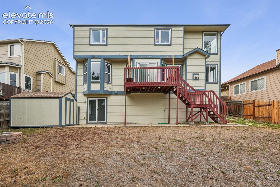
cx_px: 140
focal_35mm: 15
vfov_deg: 77.3
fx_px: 117
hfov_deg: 100.4
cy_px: 94
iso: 320
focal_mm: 10
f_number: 9
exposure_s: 1/500
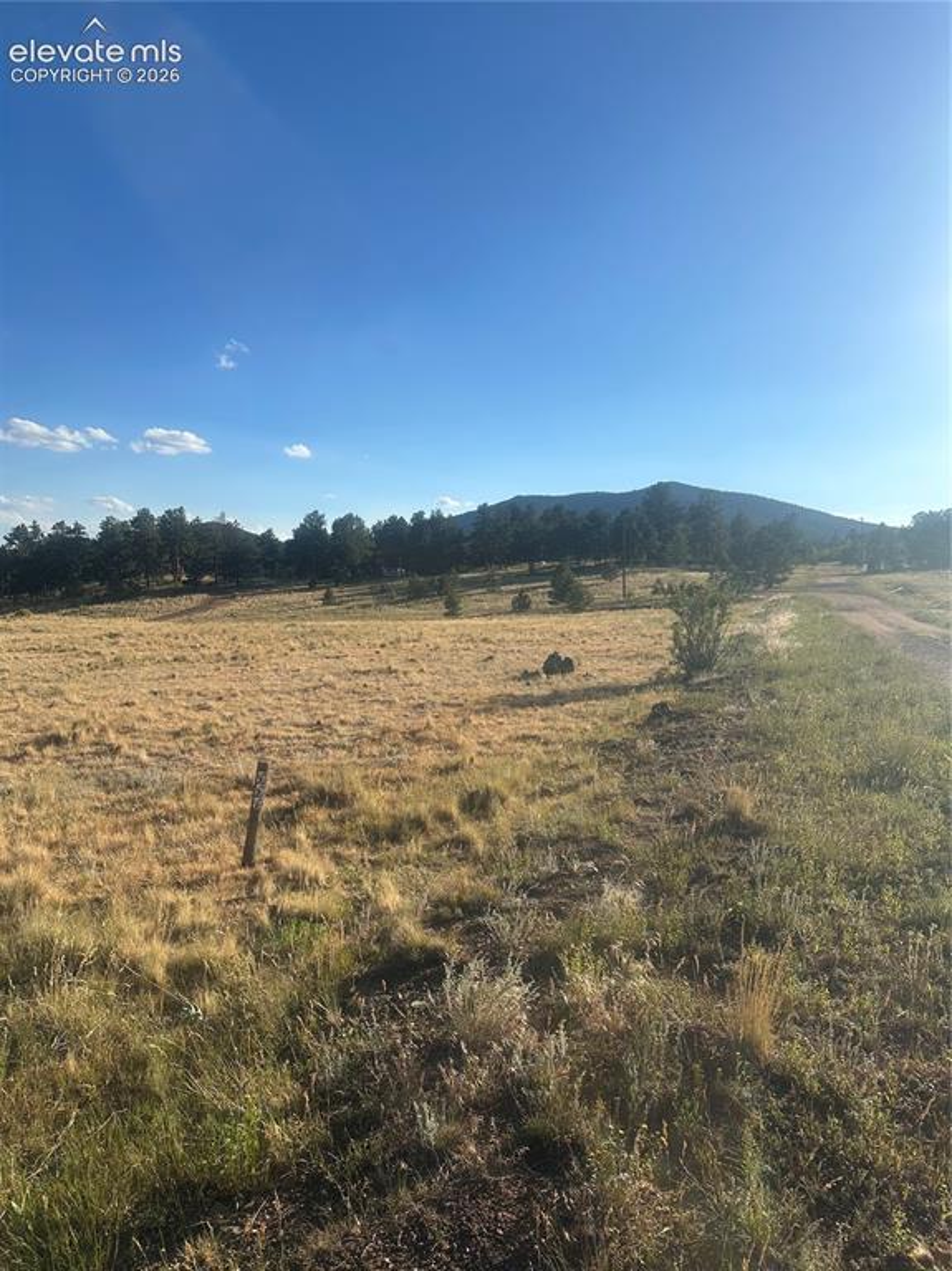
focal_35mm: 24
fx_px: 881
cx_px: 476
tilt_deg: -1.2
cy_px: 636
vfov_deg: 71.6
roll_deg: +0.0
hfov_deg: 56.8
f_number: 1.78
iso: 80
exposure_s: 1/4762
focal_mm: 6.86
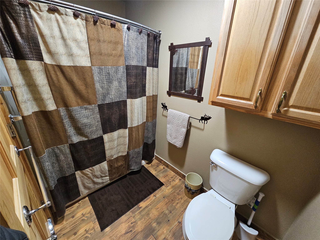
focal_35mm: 13
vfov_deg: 89.9
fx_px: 120
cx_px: 160
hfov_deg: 106.2
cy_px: 120
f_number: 2.2
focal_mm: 2.2
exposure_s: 1/24
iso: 640
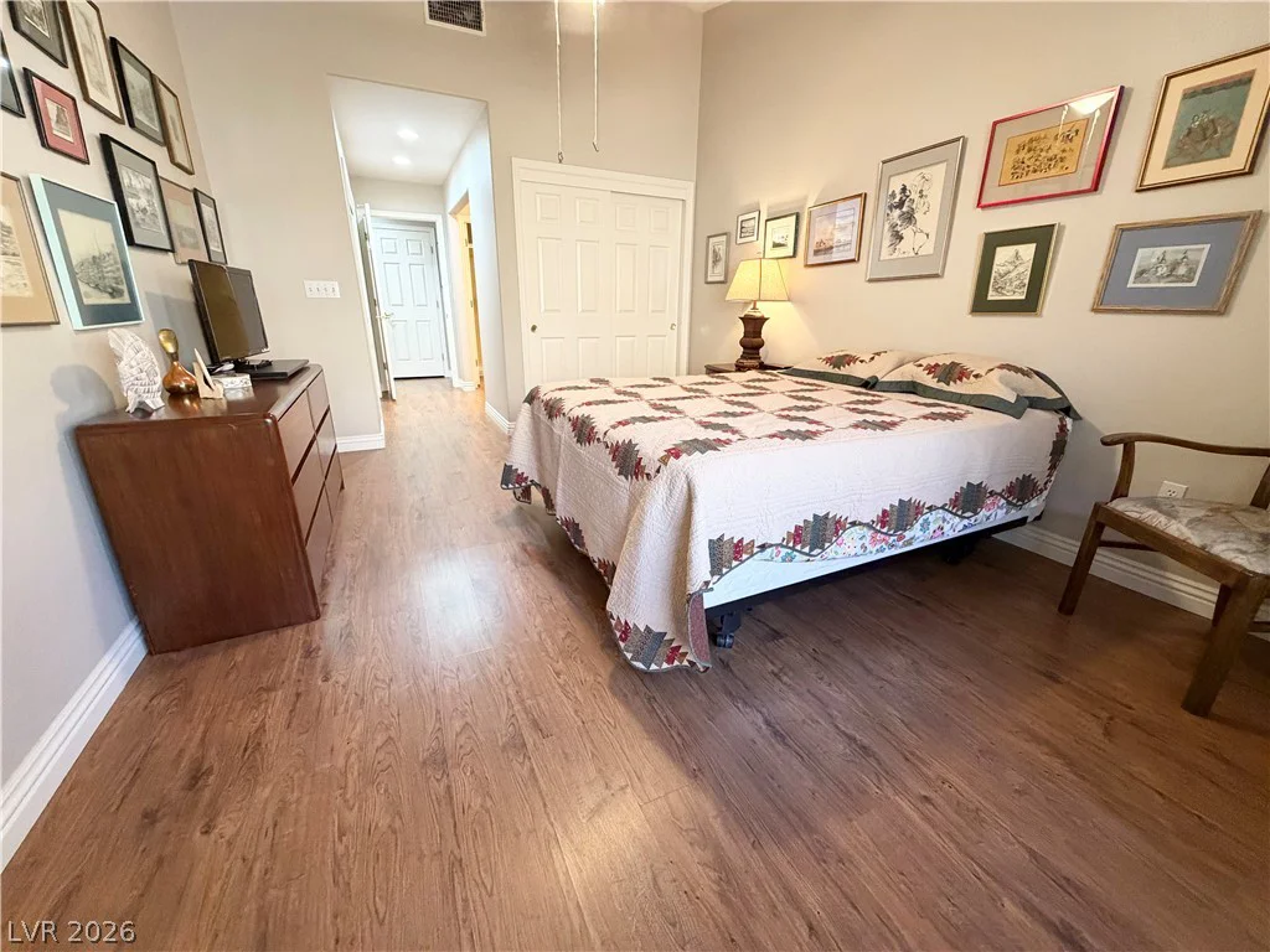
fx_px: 514
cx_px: 635
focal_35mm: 14
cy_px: 476
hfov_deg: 102.1
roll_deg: -0.3
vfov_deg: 85.7
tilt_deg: -19.1
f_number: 2.2
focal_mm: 2.22
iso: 400
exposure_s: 1/60
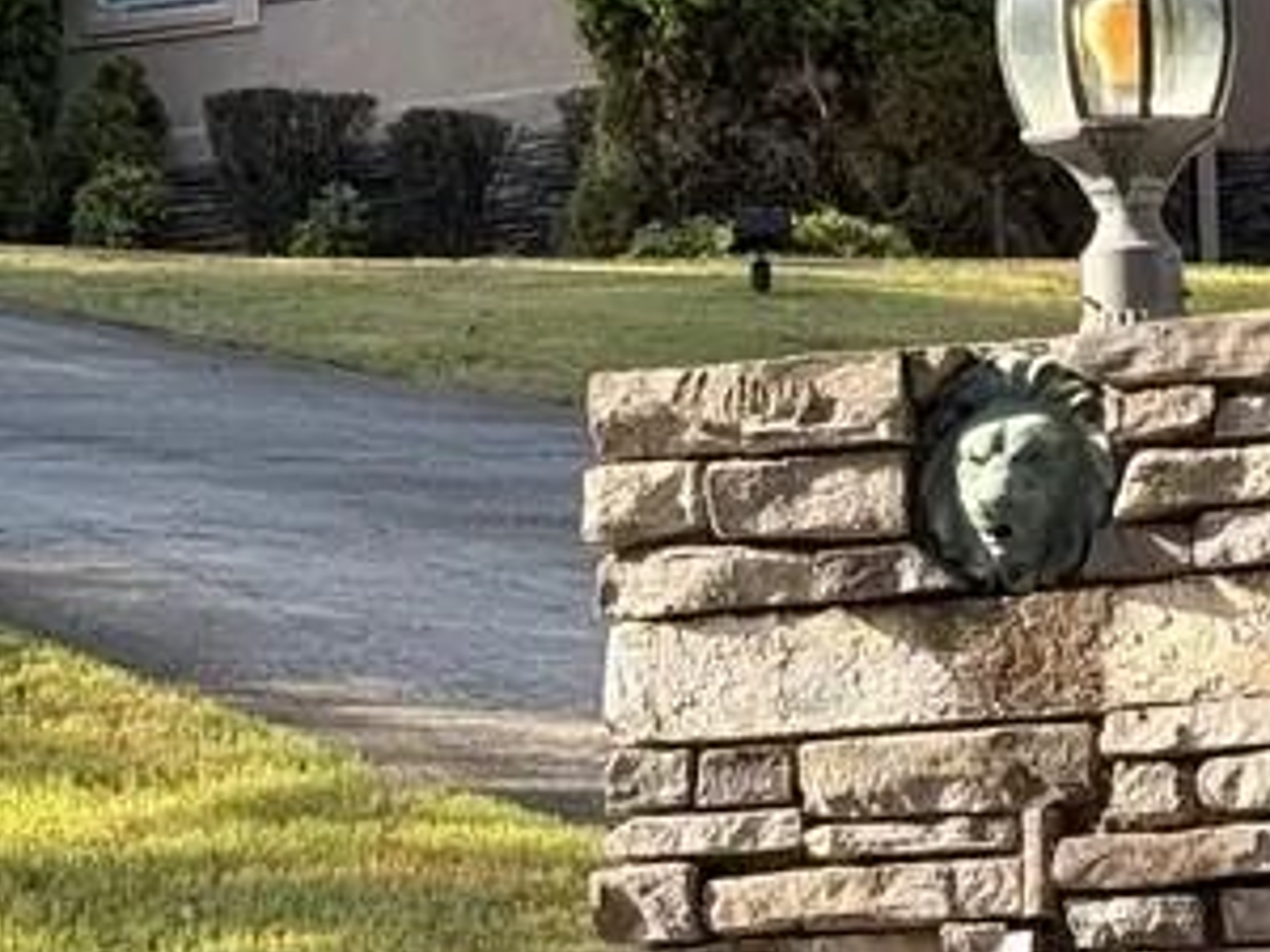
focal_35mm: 164
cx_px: 1757
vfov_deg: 9.0
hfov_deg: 11.7
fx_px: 6017
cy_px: -148
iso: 80
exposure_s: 1/1222
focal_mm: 6.76
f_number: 1.78
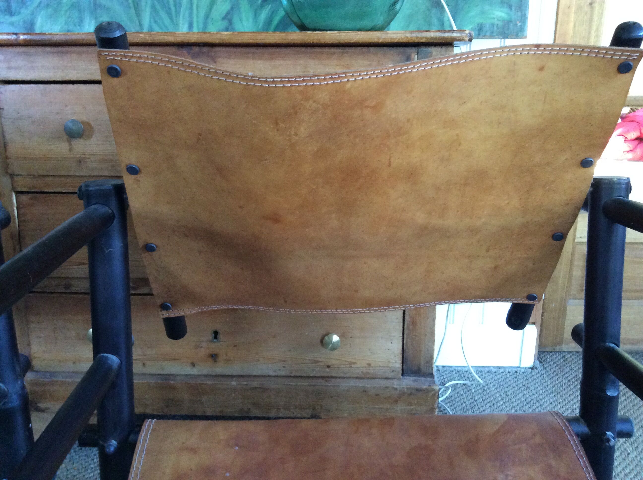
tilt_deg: -16.7
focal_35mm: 32
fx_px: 594
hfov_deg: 56.9
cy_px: 240
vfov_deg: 44.1
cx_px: 322
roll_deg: +1.5
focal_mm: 3.3
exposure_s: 1/25
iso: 320
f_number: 2.4
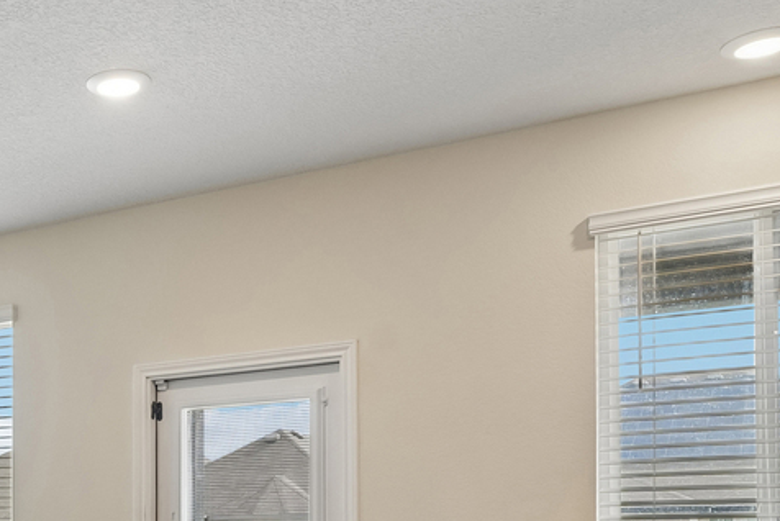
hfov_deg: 34.6
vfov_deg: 25.2
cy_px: 528
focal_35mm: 51
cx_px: -33
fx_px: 1106
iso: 800
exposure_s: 1/60
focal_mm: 15
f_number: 8
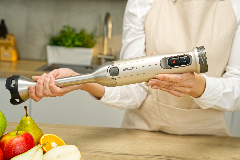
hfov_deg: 39.0
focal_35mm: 51
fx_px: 339
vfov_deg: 26.6
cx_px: 120
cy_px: 80
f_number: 5.6
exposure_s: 1/125
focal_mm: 50.8
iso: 2000
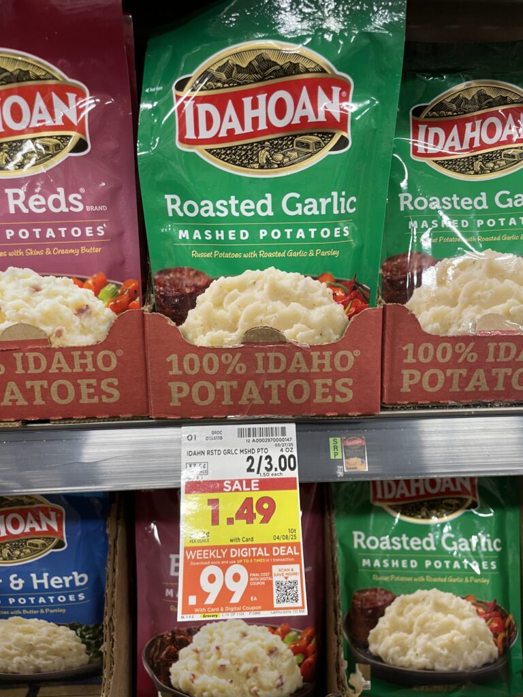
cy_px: 348
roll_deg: +1.1
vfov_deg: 67.3
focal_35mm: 26
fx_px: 524
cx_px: 262
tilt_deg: -14.0
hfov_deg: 53.1
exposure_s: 1/40
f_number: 1.6
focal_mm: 4.2
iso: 100
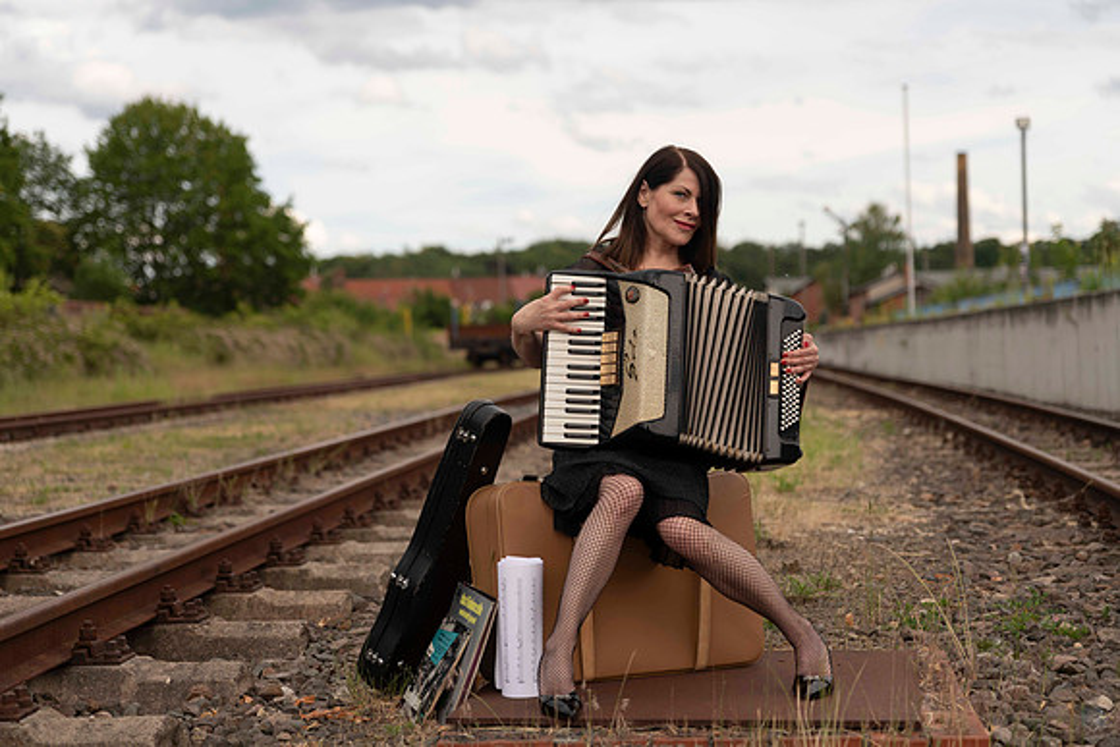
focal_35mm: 65
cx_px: 560
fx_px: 2023
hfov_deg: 31.0
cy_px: 374
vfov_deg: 20.9
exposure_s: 1/1000
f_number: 2.8
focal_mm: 65
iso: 64
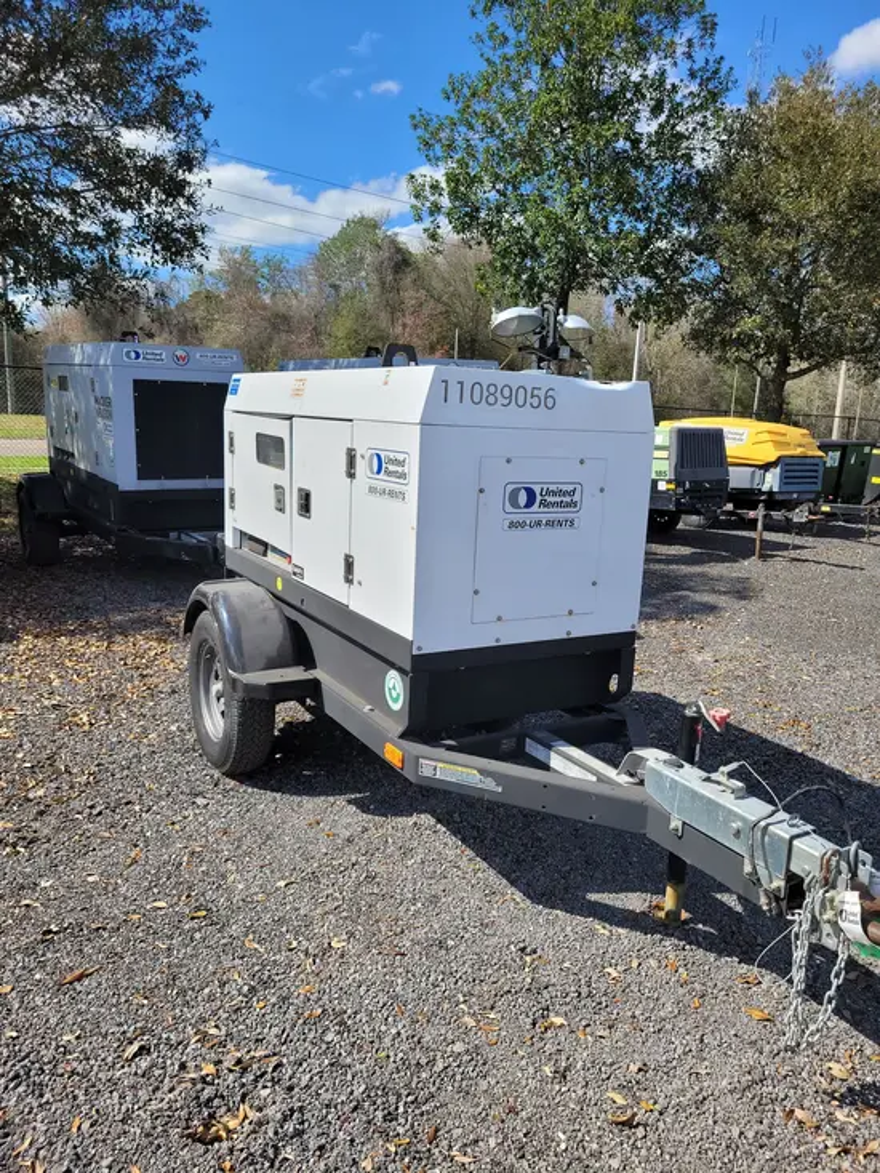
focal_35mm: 26
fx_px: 881
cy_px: 586
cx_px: 440
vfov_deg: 67.3
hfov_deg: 53.1
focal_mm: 5.4
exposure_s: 1/2216
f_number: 1.8
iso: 40
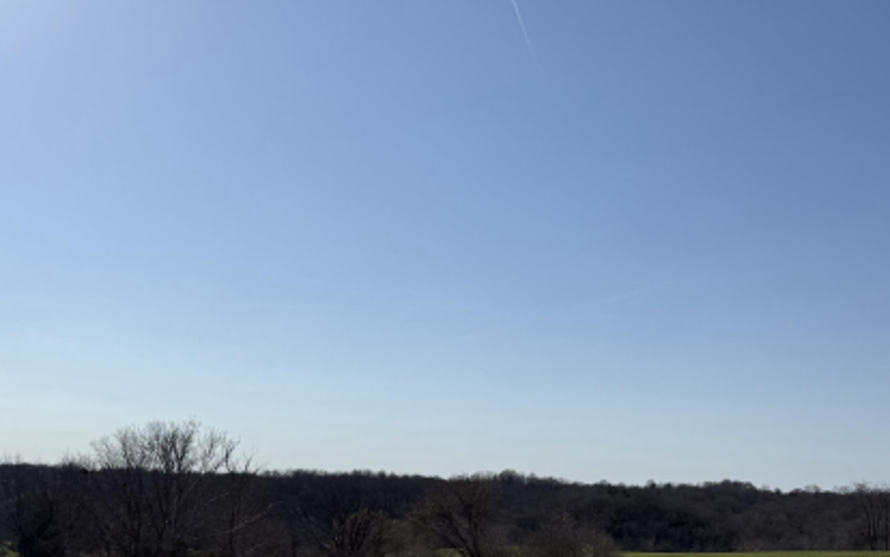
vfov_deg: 30.4
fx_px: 995
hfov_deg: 48.0
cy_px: 462
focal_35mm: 41
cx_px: 517
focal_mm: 6.76
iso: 80
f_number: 1.78
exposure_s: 1/14286
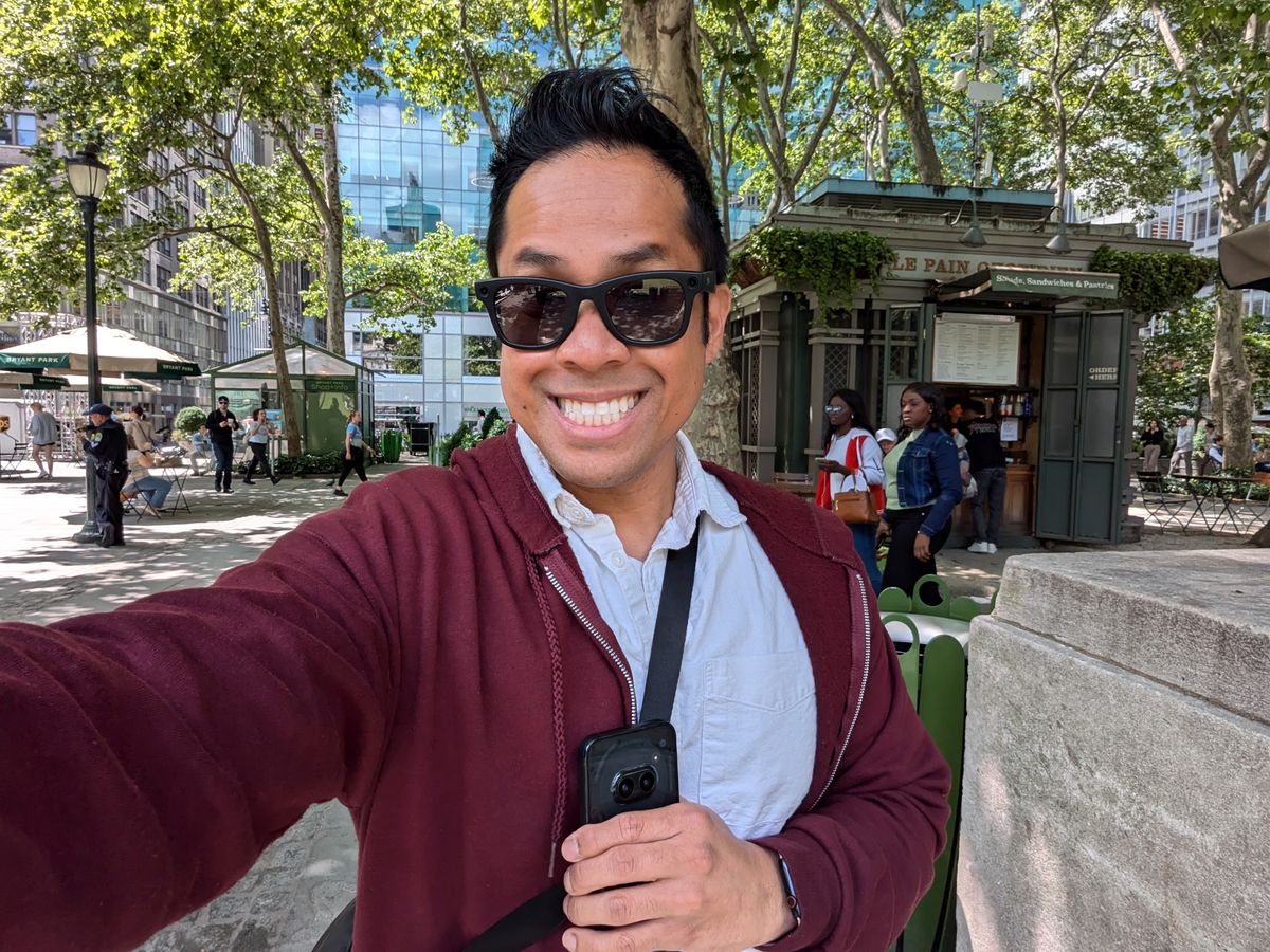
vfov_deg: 63.4
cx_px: 635
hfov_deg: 79.0
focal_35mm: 21
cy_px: 476
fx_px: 770
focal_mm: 2.74
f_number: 2.2
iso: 42
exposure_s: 1/292
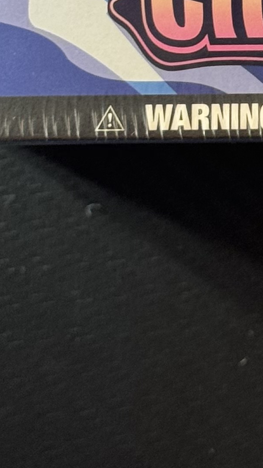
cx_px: 458
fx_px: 2418
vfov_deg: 10.6
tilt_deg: -85.0
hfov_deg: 6.1
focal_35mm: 195
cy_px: -245
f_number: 1.78
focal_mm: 6.76
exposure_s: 1/60
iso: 125
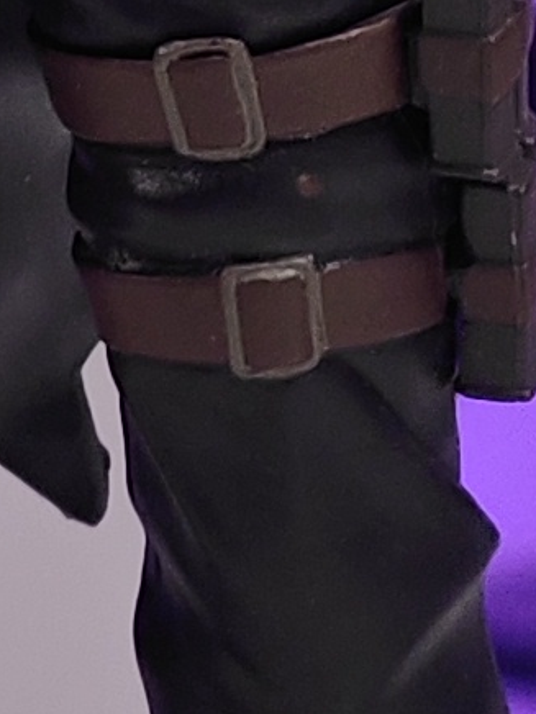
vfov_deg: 3.3
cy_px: -499
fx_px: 12367
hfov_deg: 2.5
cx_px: 362
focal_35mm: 599
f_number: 2.4
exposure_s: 1/17.8
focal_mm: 7.48
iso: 400
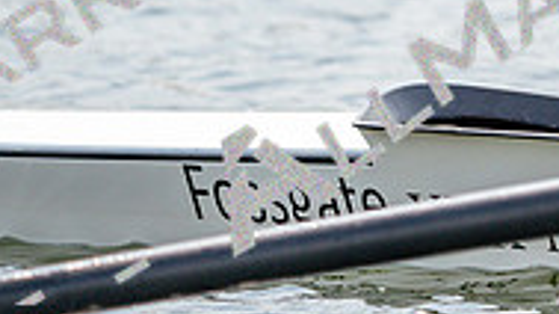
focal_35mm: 643
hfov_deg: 3.4
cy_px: -203
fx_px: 9524
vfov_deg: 1.9
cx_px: 822
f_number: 5.6
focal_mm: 200
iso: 250
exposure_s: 1/1600
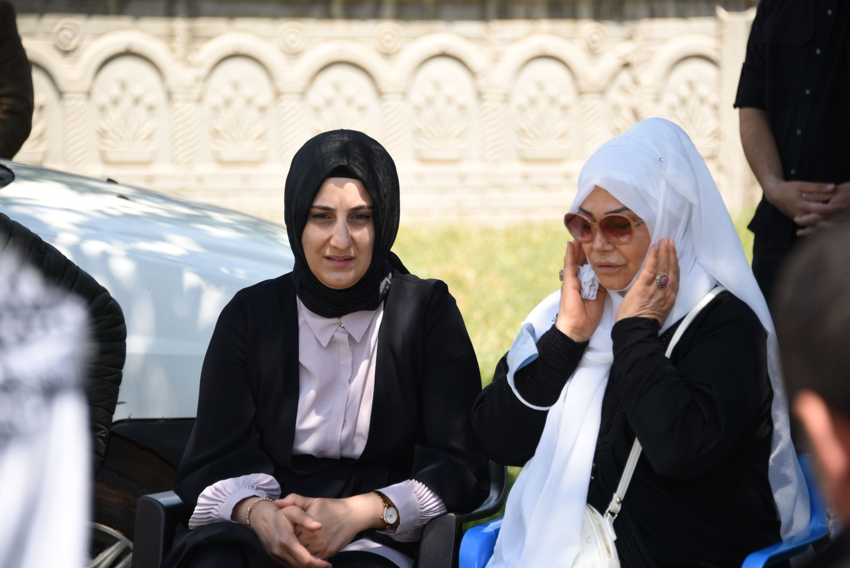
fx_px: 3779
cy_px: 284
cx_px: 425
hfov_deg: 12.8
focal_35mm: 160
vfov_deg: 8.6
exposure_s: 1/200
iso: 100
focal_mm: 160
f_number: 5.6
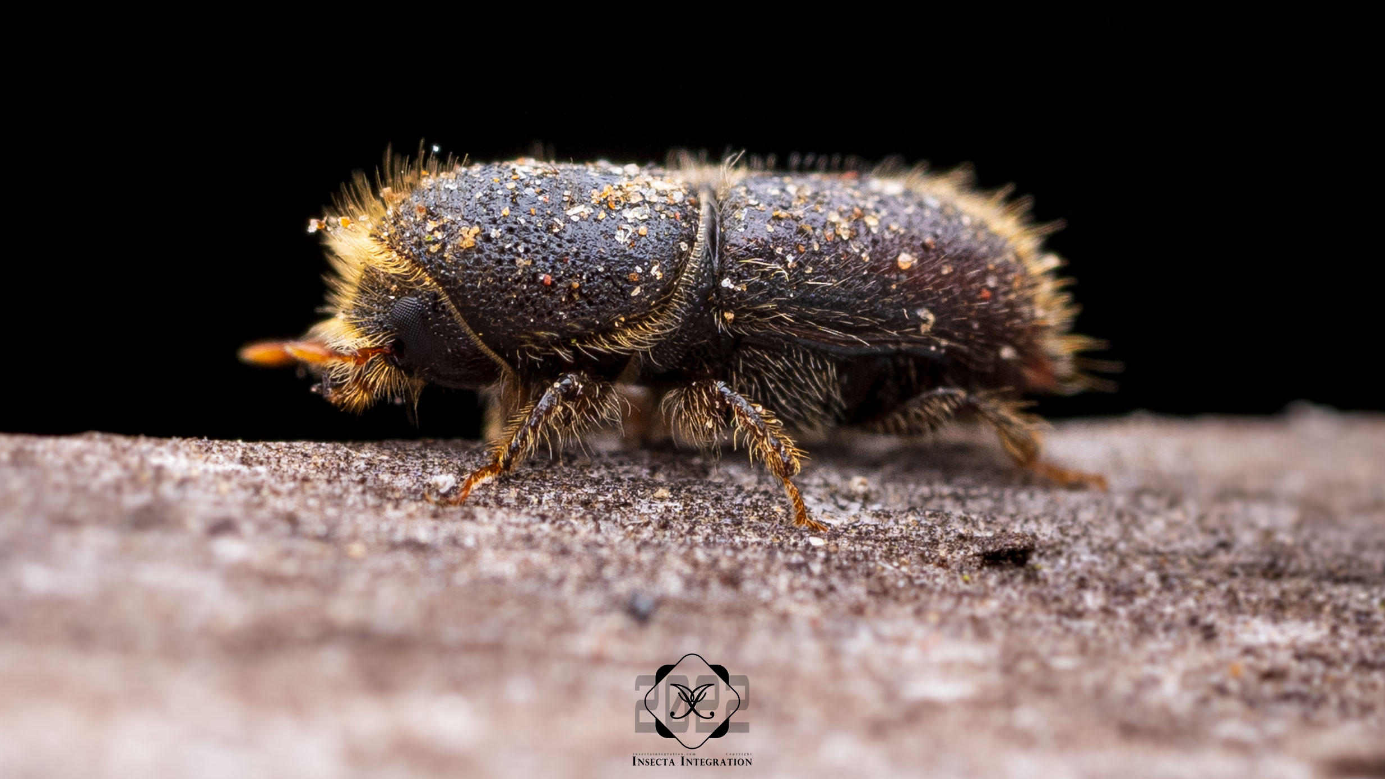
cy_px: 328
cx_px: 692
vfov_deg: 22.6
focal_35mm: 53
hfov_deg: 39.2
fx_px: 1946
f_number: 14
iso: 200
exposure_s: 1/200
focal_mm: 50
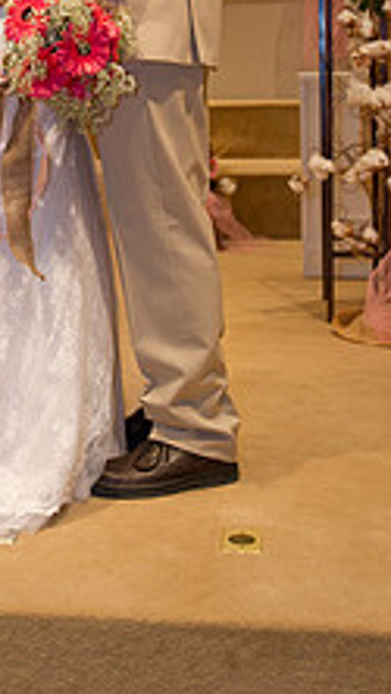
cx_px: 70
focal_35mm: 68
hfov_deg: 17.6
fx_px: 1252
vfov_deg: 29.6
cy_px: 63
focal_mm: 32
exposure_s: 1/125
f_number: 4.5
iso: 1600
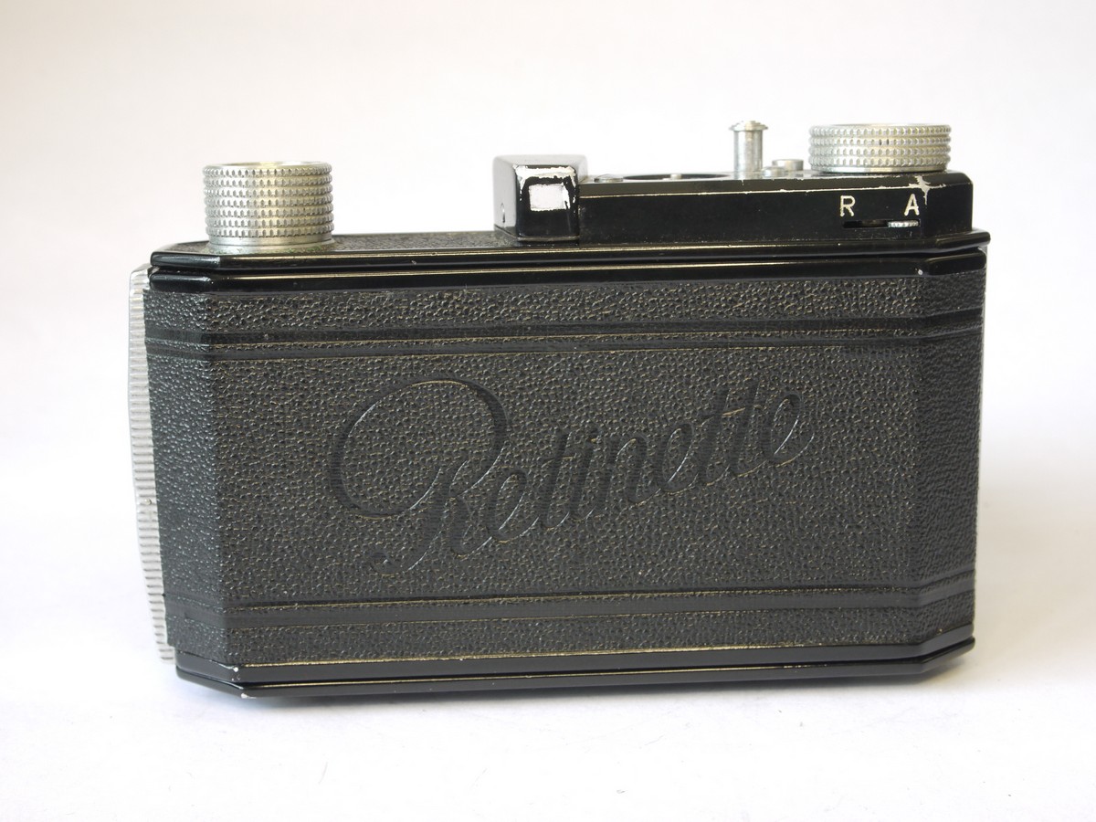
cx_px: 548
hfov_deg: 35.5
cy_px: 411
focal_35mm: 54
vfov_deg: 27.0
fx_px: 1710
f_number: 9
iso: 400
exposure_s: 1/5
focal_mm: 27
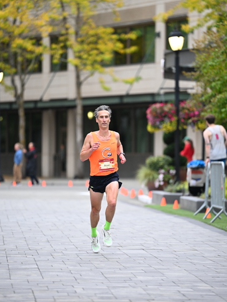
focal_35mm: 218
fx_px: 1905
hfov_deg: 6.8
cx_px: 113
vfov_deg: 9.1
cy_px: 151
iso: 1600
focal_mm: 200
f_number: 2.8
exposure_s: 1/800
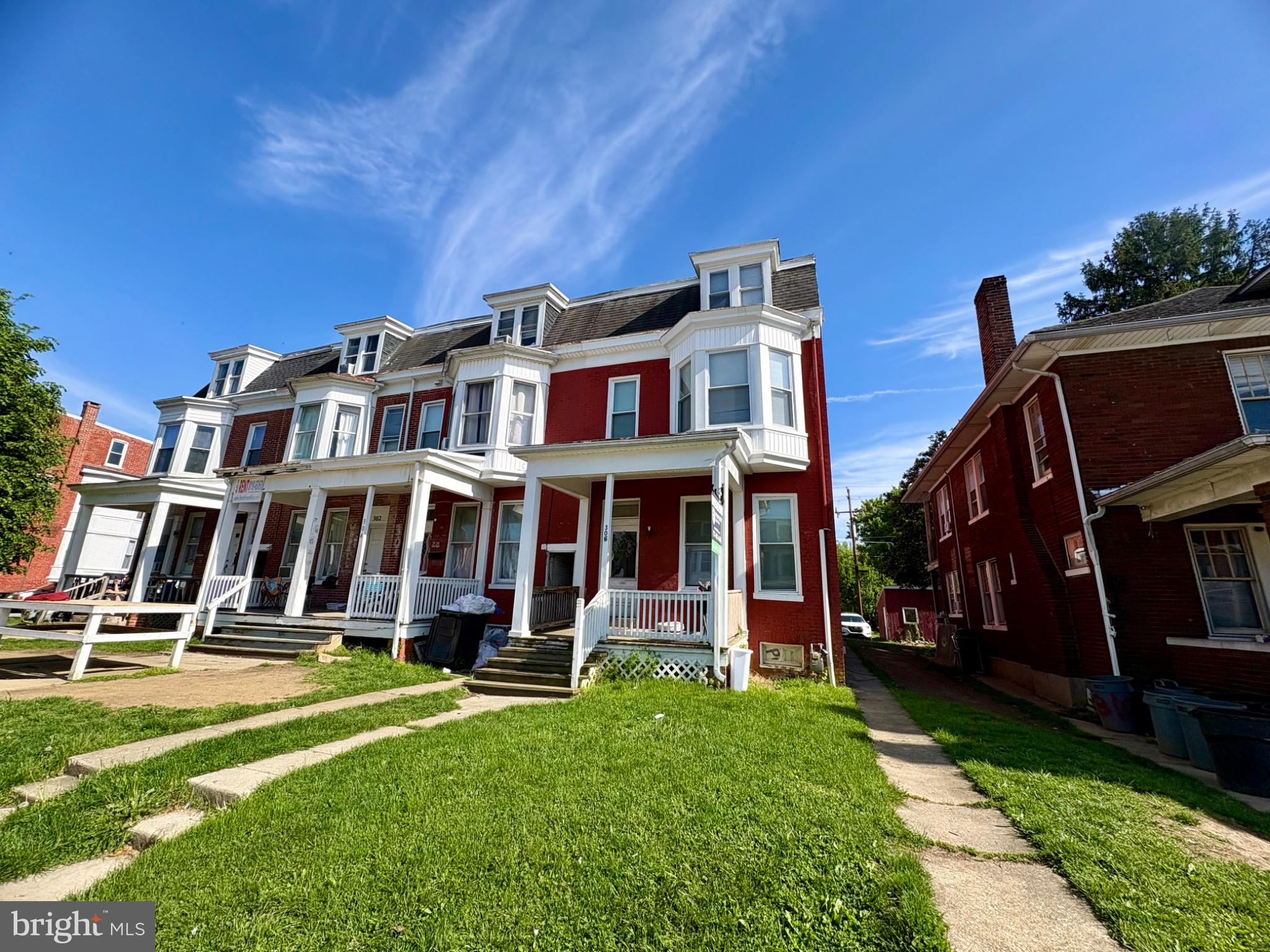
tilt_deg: +15.3
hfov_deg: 102.1
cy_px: 476
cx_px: 635
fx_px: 514
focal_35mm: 14
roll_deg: -1.8
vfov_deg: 85.7
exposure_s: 1/1449
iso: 40
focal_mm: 2.22
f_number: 2.2
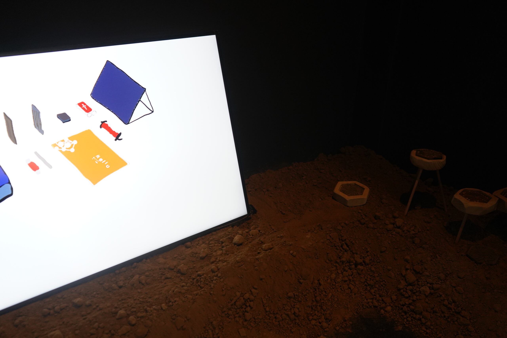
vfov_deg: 42.3
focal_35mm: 31
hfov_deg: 60.3
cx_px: 254
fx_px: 437
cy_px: 169
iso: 2000
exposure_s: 1/160
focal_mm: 31
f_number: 4
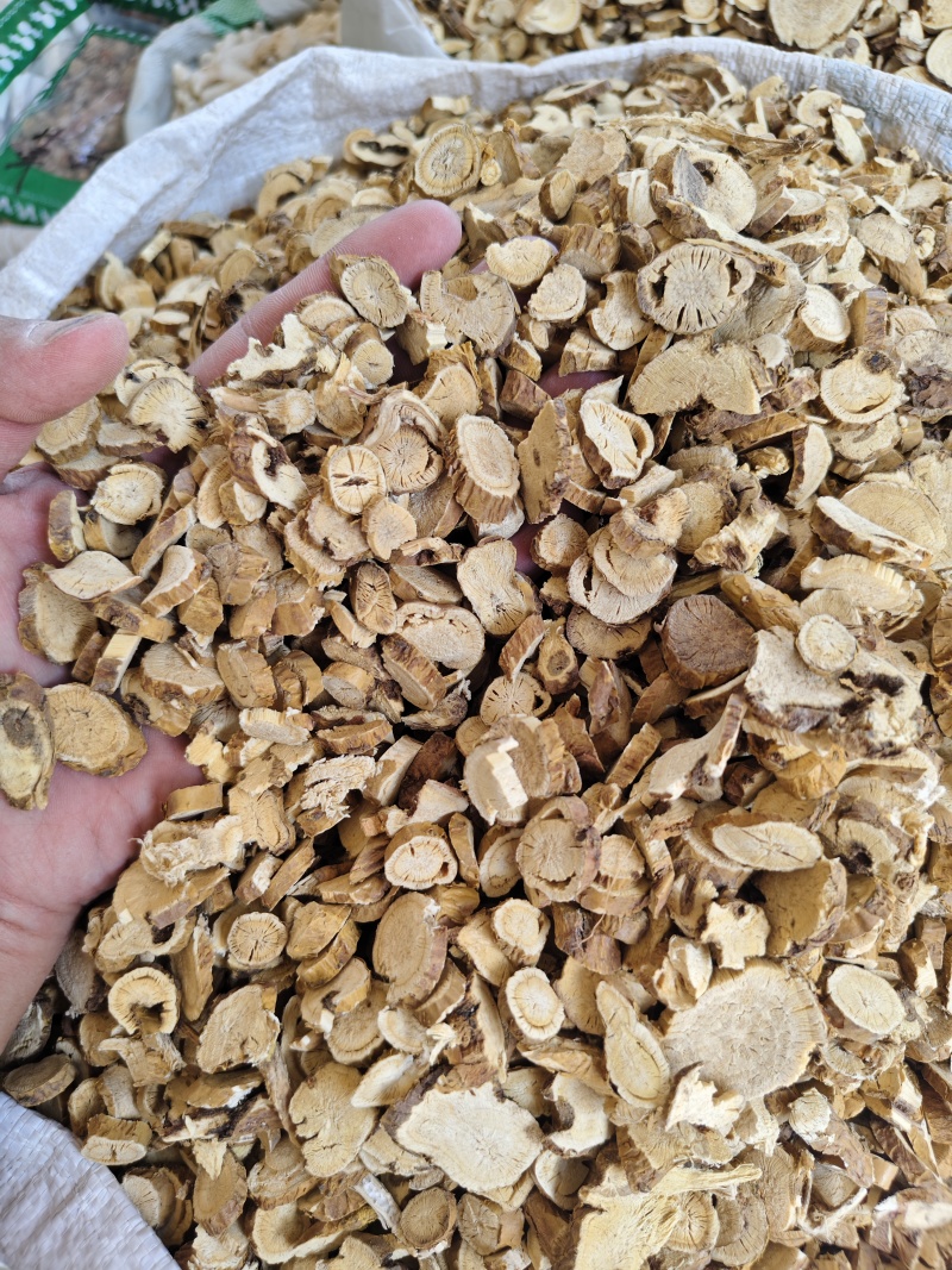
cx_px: 476
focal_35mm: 23
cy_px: 635
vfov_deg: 73.9
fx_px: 844
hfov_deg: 58.9
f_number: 1.88
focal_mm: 5.56
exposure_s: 1/100
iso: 79
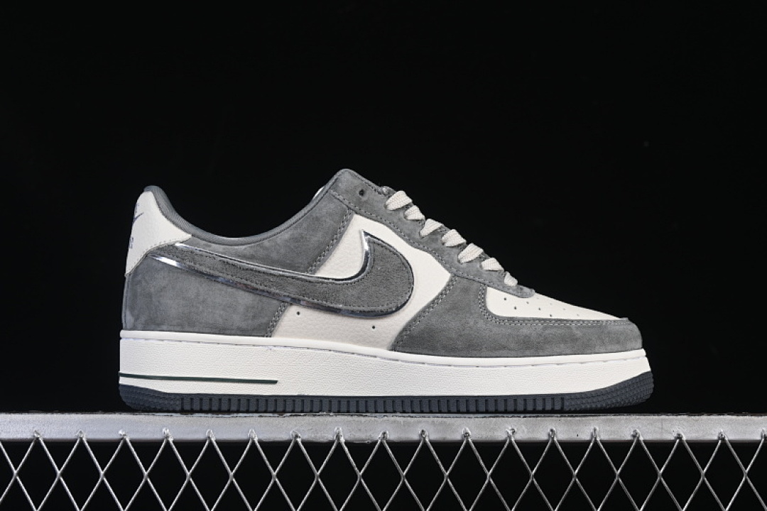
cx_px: 384
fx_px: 1598
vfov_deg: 18.2
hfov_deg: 27.0
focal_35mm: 75
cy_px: 256
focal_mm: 50
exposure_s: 1/80
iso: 160
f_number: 8
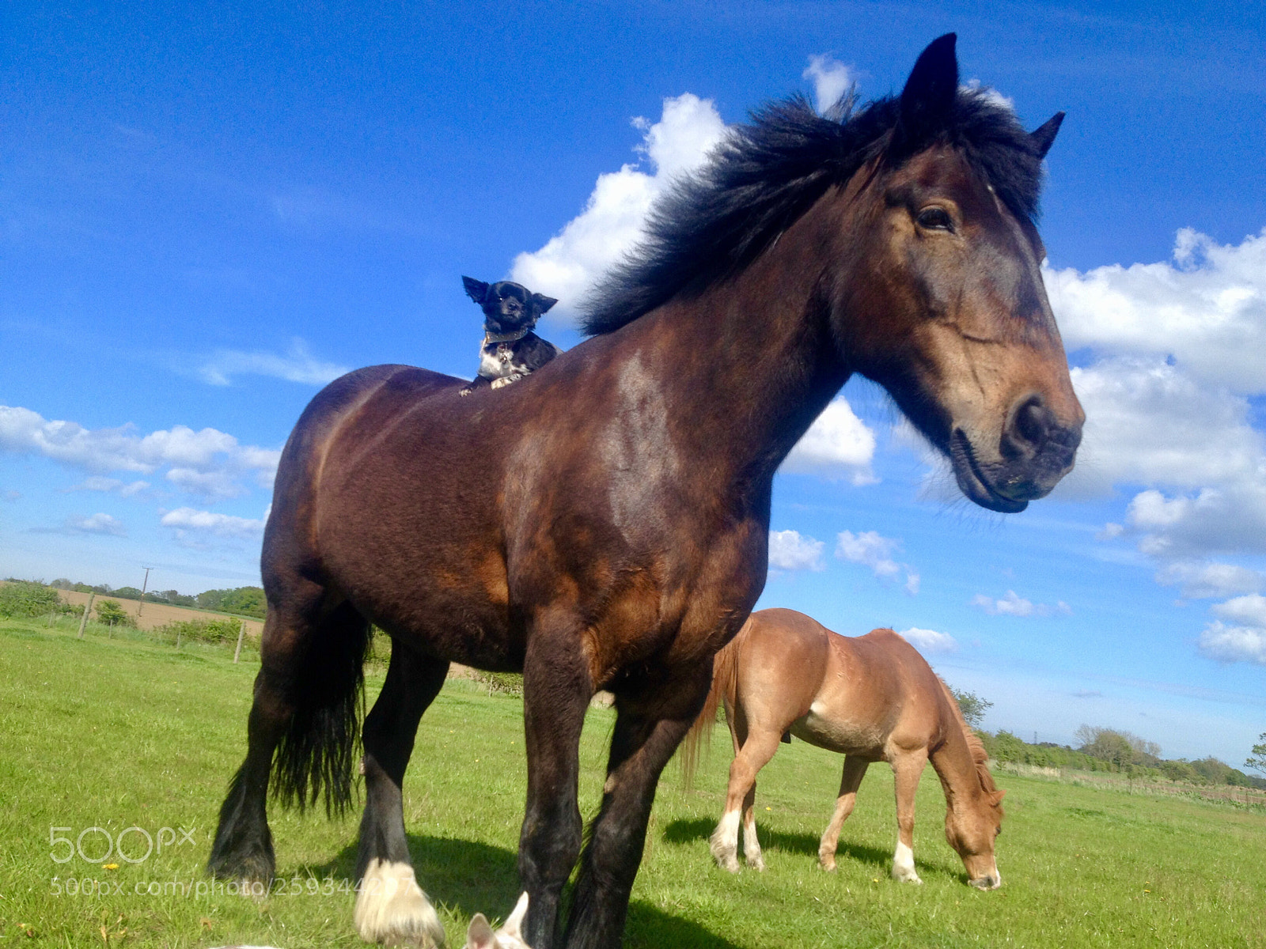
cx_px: 633
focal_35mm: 35
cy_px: 474
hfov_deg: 52.6
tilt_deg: +3.2
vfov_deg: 40.7
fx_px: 1280
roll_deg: -9.2
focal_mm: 4.28
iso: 50
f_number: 2.4
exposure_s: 1/1453
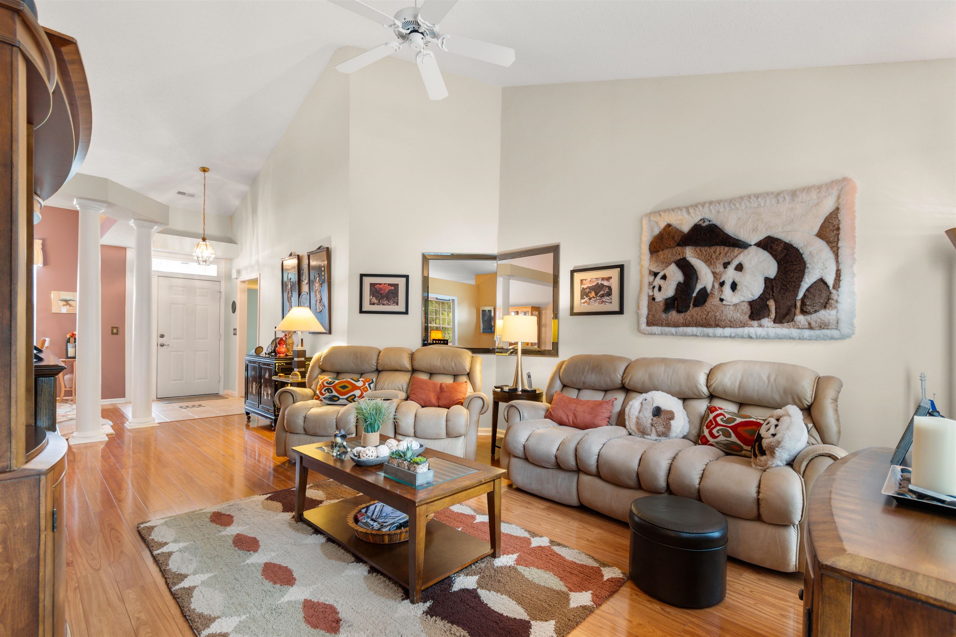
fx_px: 398
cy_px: 318
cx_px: 478
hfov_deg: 100.4
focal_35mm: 15
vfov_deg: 77.3
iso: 100
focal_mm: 10
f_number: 4.5
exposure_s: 1/3
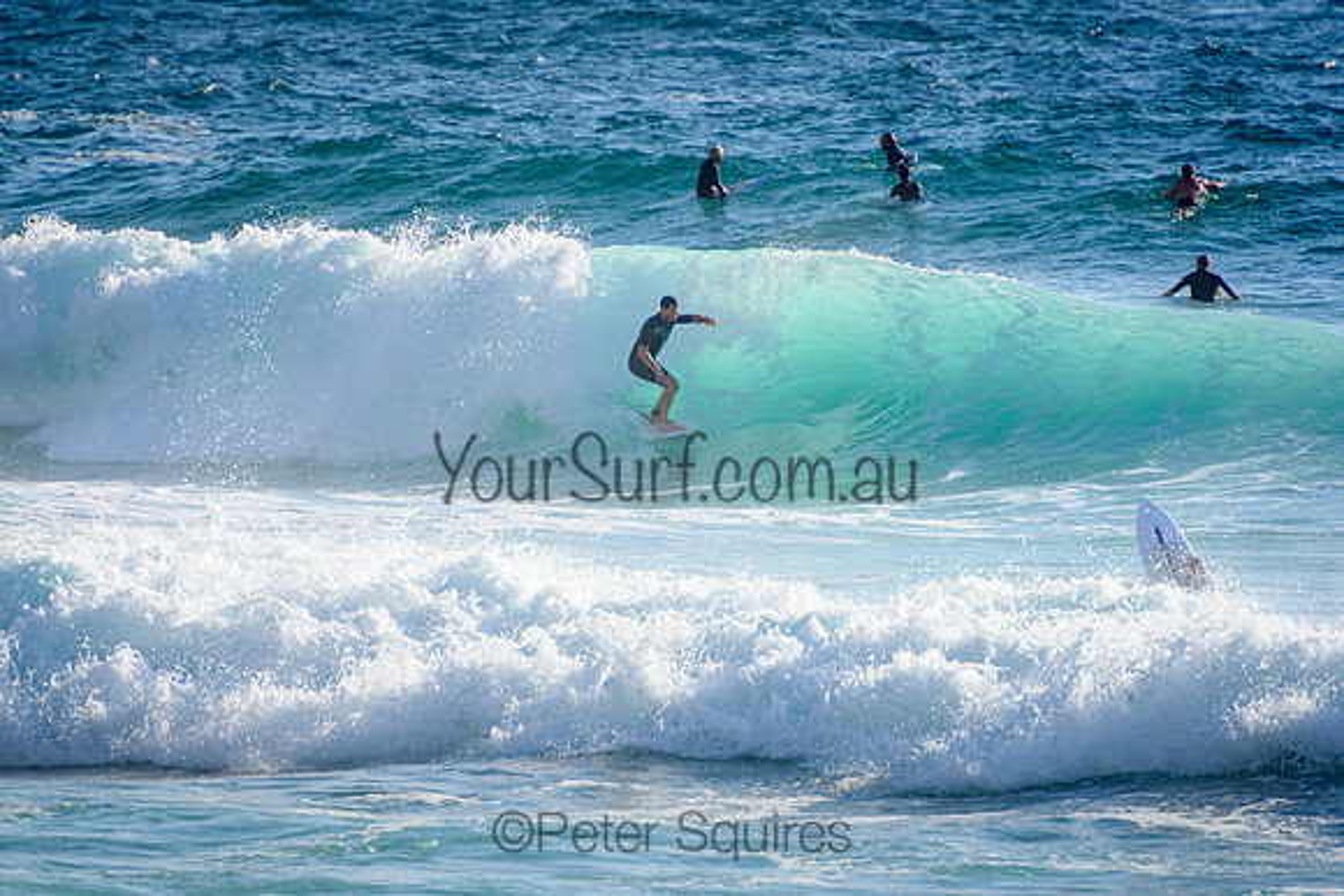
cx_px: 672
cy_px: 448
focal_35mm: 611
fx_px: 22797
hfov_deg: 3.4
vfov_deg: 2.3
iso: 280
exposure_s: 1/2000
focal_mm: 400
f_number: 5.6
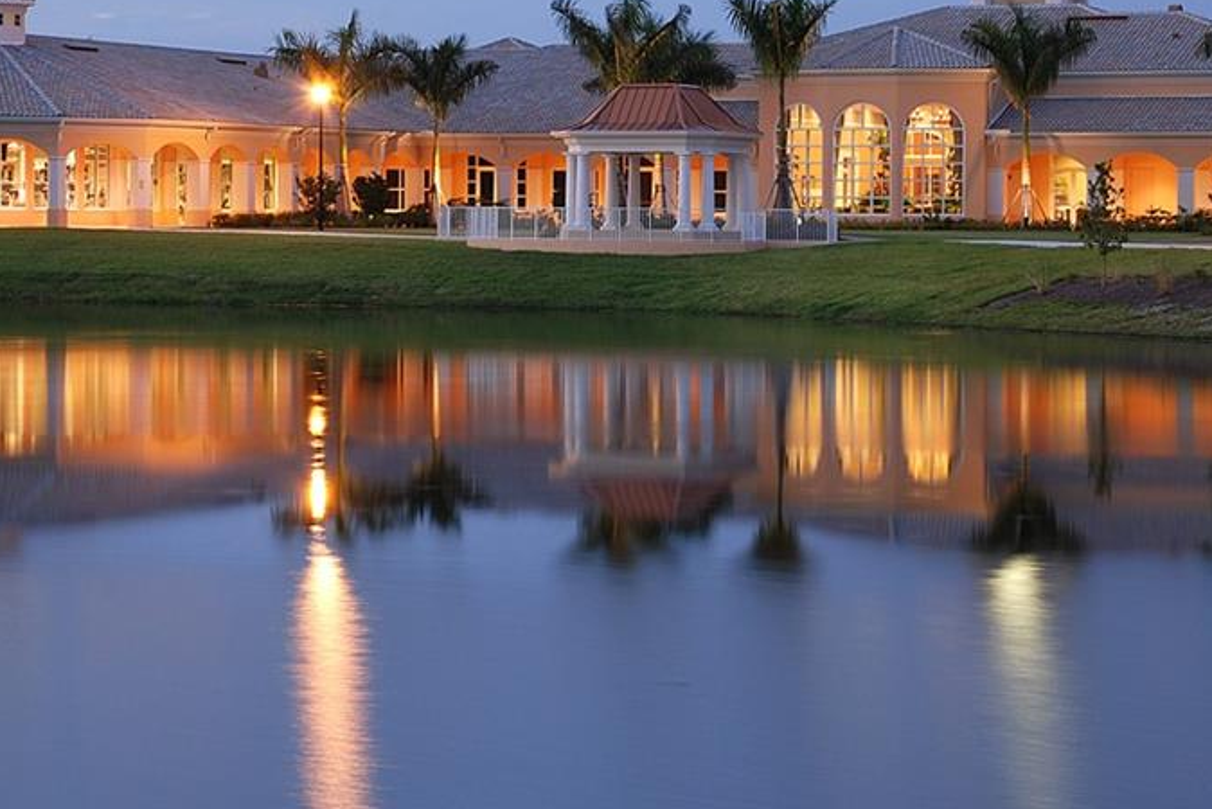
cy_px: 216
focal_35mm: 114
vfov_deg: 12.0
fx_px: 3839
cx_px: 628
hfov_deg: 17.9
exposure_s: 15
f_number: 16
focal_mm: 50
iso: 100
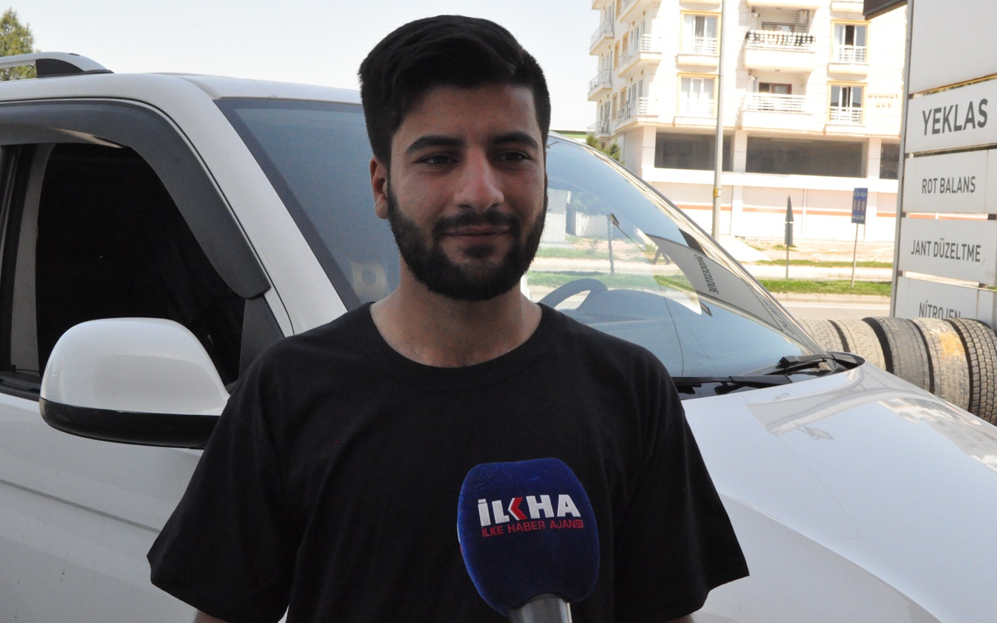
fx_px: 1087
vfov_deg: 32.0
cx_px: 500
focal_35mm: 40
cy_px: 291
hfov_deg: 49.3
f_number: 13
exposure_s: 1/640
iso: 3200
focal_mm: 26
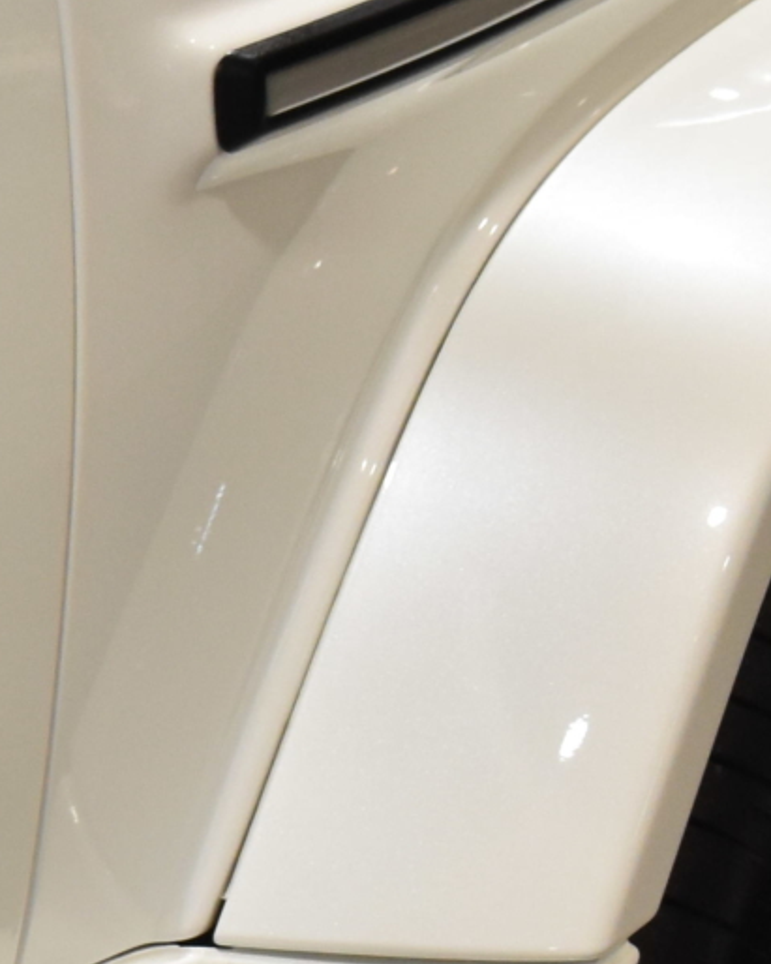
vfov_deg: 11.9
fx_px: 4603
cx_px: -1311
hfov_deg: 8.4
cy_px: 815
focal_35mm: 161
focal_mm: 23
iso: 1100
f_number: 8
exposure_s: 1/40
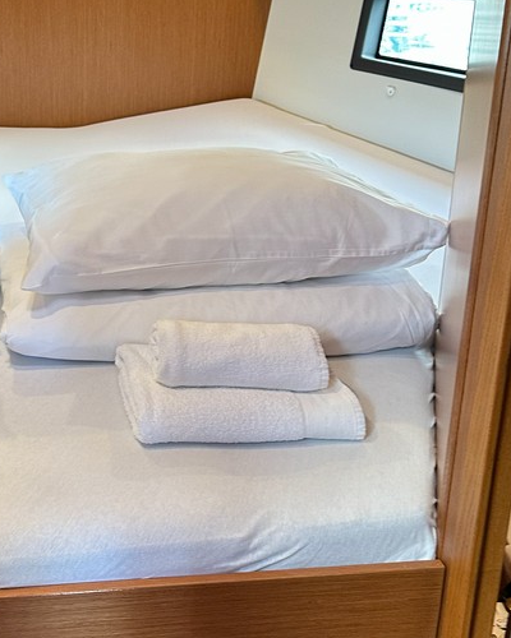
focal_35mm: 50
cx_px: 42
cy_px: 216
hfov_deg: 28.9
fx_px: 945
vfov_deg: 37.0
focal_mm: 6.86
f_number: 1.78
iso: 250
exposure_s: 1/63
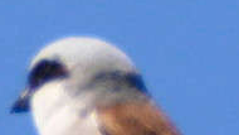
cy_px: 225
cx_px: -111
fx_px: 6580
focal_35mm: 1038
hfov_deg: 2.1
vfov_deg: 1.2
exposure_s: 1/1000
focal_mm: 180
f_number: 4
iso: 100
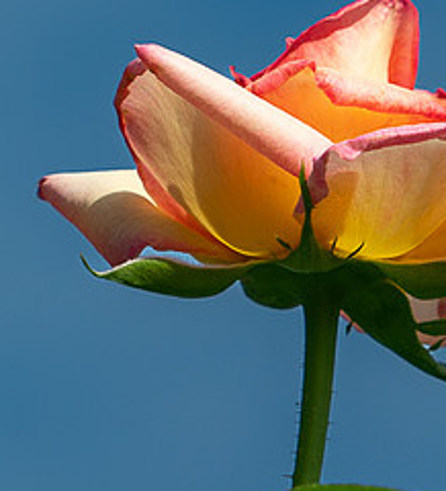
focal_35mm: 665
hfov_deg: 2.5
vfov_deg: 2.8
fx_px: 10194
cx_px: 259
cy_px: 351
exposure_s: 1/200
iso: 100
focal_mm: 152
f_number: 9
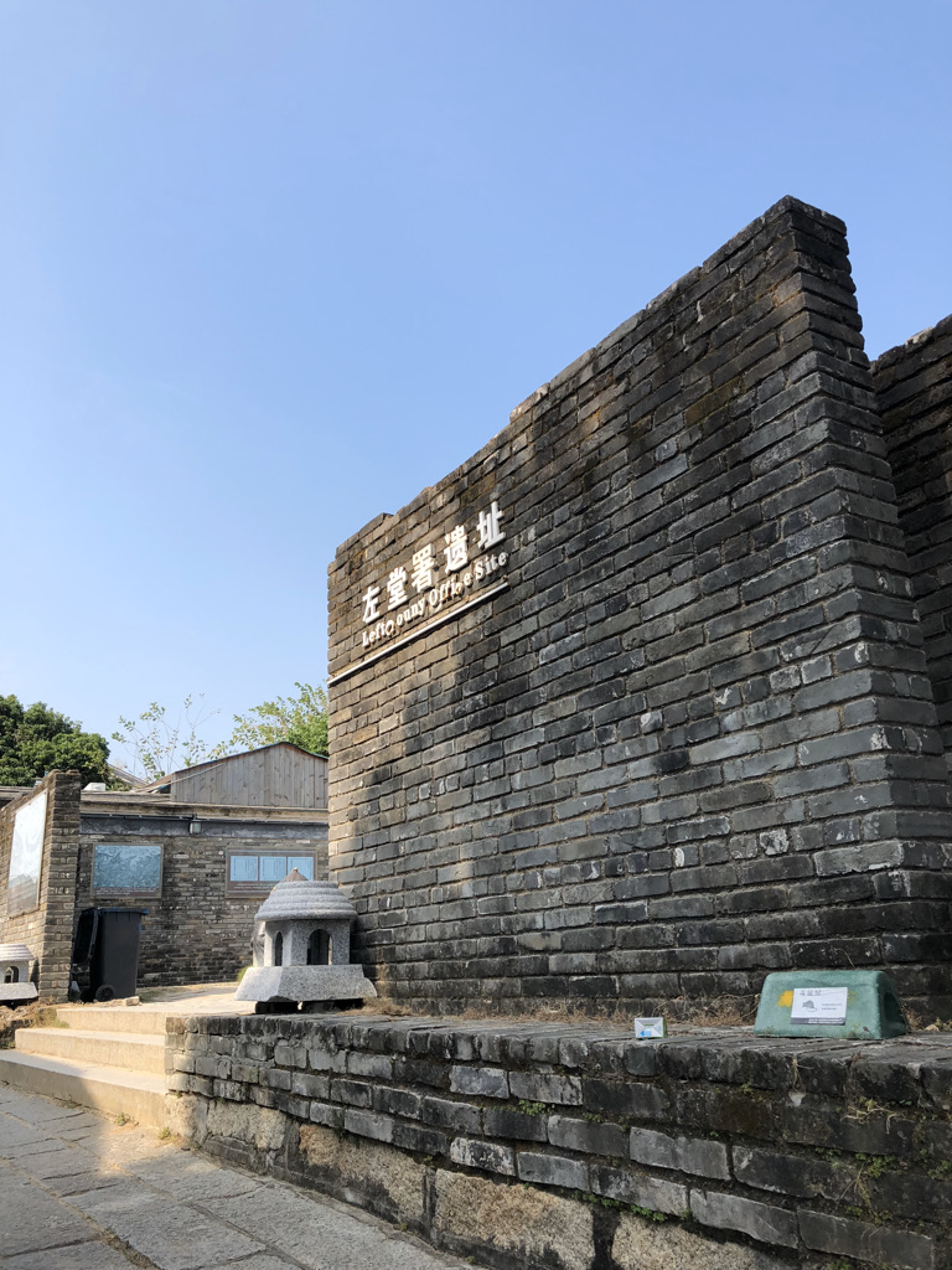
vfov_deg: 61.7
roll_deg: +1.2
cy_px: 635
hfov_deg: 48.2
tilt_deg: +17.9
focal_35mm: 29
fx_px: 1063
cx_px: 476
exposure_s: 1/1143
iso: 20
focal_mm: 3.99
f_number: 1.8
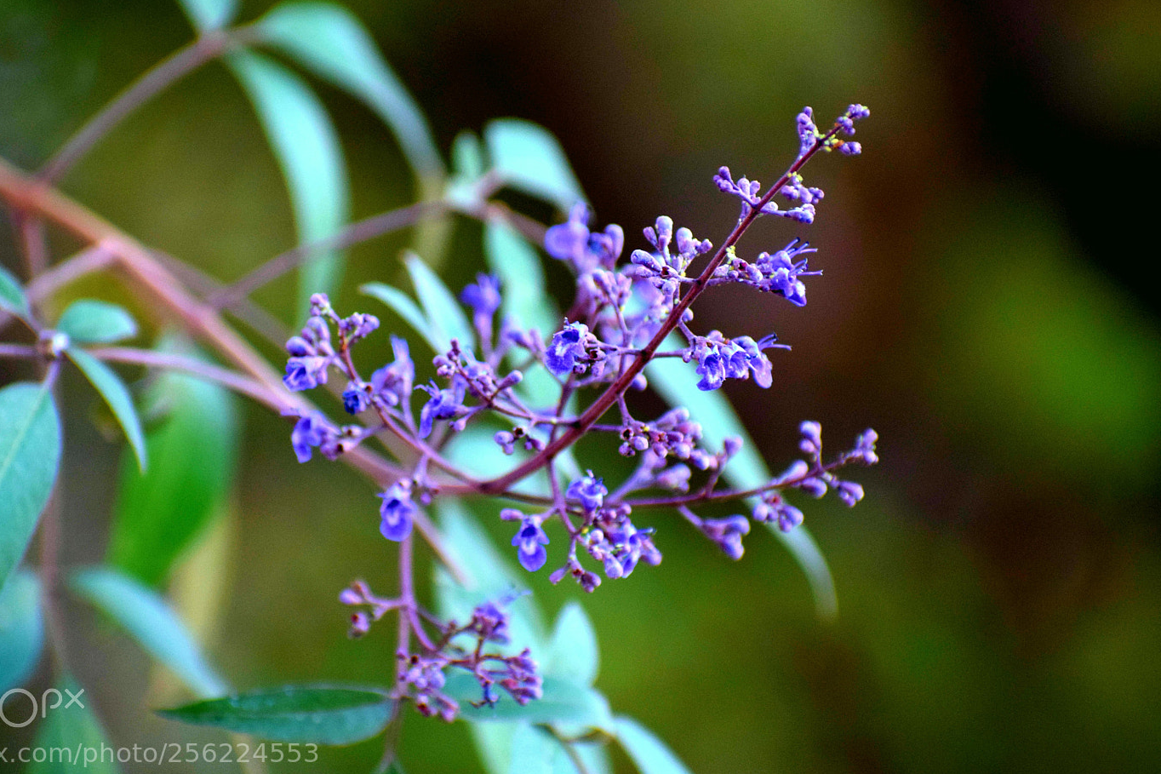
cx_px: 554
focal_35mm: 528
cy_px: 366
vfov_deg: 2.6
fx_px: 17025
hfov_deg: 3.9
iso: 1400
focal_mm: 300
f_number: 6.3
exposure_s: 1/125
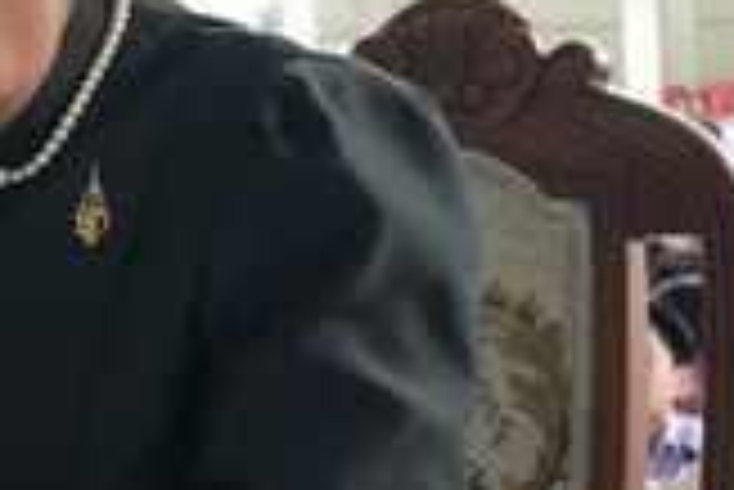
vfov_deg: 6.2
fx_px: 4510
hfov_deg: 9.2
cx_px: 14
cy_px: -34
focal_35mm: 221
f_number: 5.6
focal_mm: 24
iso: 1600
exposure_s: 1/250
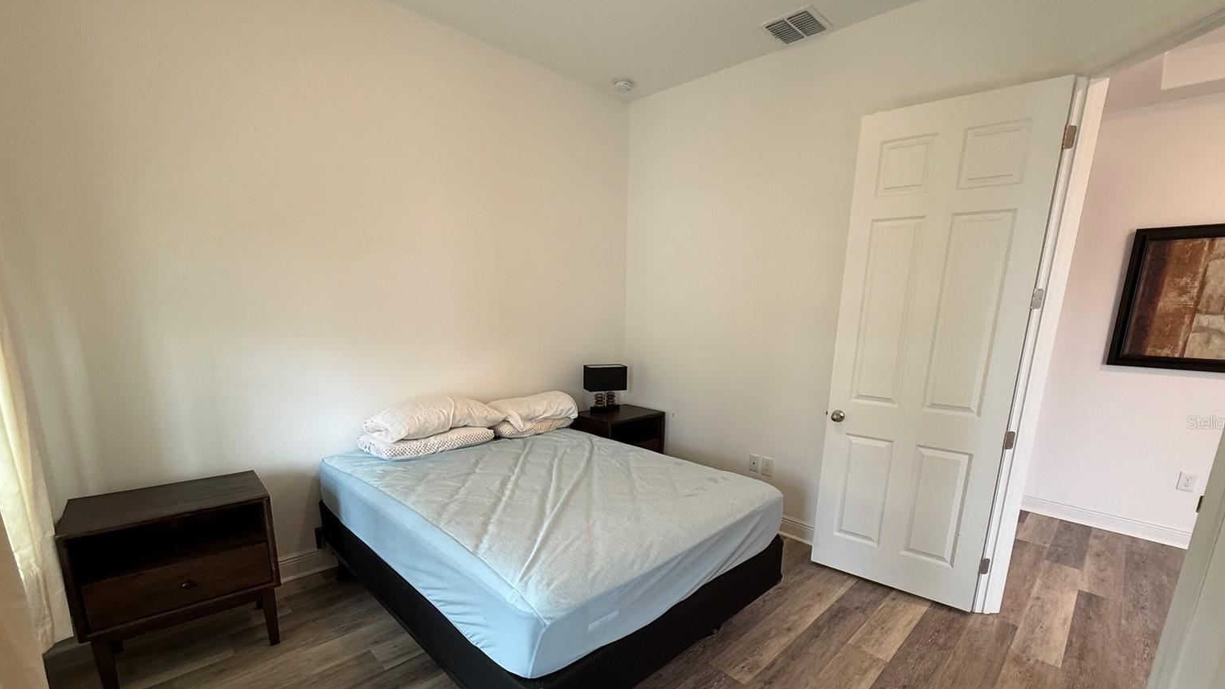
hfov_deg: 99.4
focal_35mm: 16
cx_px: 621
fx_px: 520
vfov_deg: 66.3
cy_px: 422
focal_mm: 2.22
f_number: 2.2
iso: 200
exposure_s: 1/60
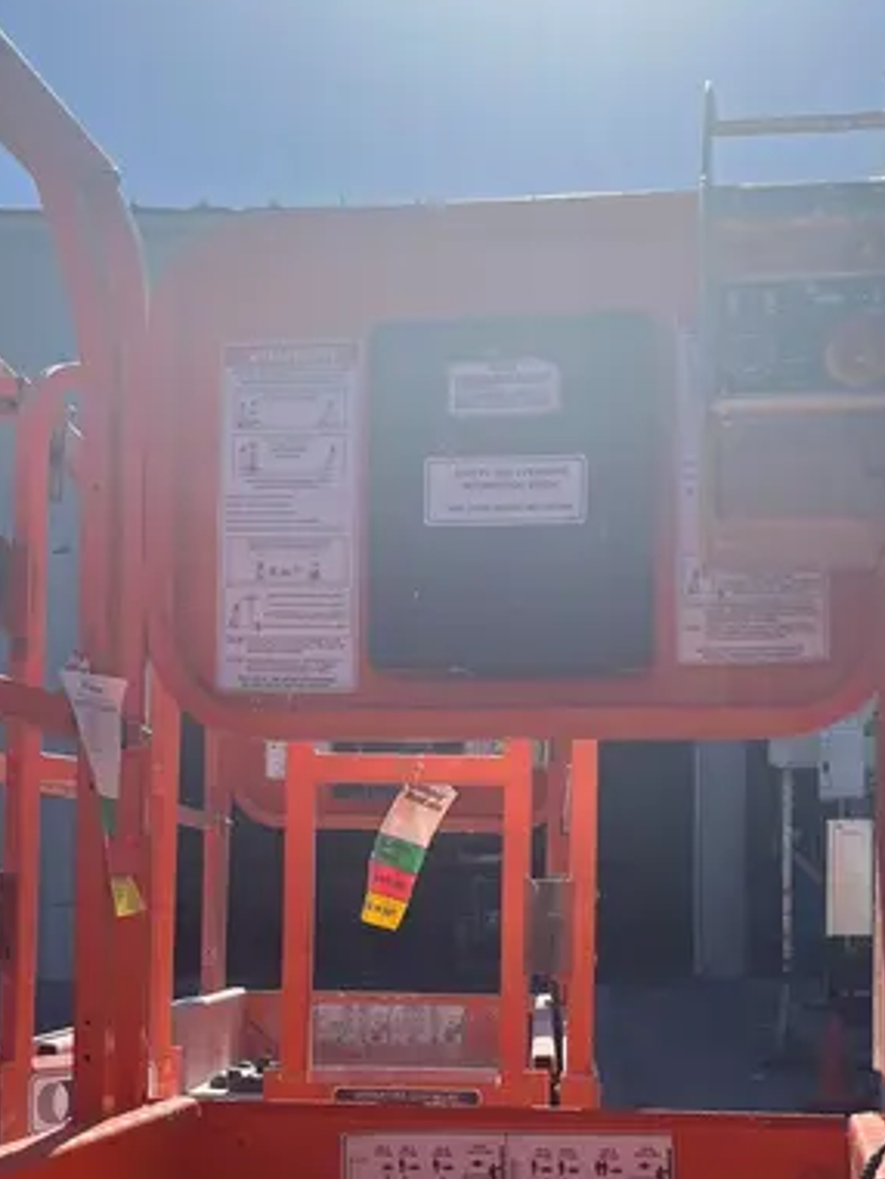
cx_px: 495
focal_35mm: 50
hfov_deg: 29.1
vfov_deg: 37.2
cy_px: 893
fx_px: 1703
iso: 50
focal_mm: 5.1
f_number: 1.6
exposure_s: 1/4149
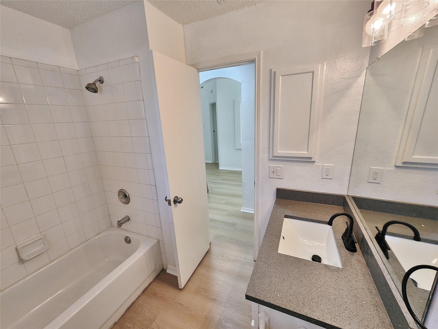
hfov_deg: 106.2
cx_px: 219
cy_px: 164
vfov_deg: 89.9
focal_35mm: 13
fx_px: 164
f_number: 2.2
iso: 160
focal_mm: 2.2
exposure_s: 1/60
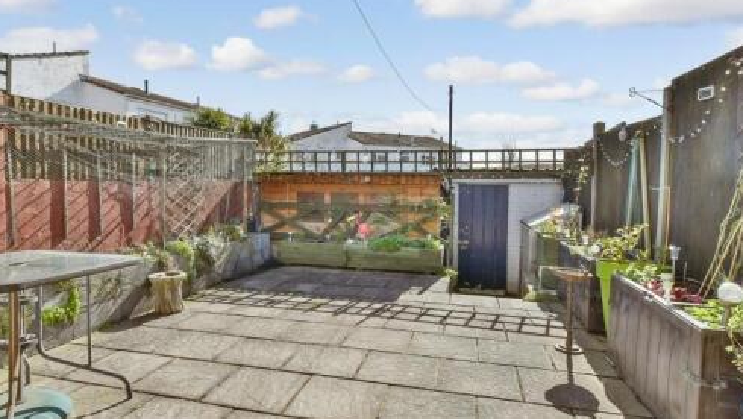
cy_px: 200
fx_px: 414
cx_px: 348
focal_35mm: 21
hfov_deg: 83.7
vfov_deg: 53.6
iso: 500
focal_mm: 10
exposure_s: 1/400
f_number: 10
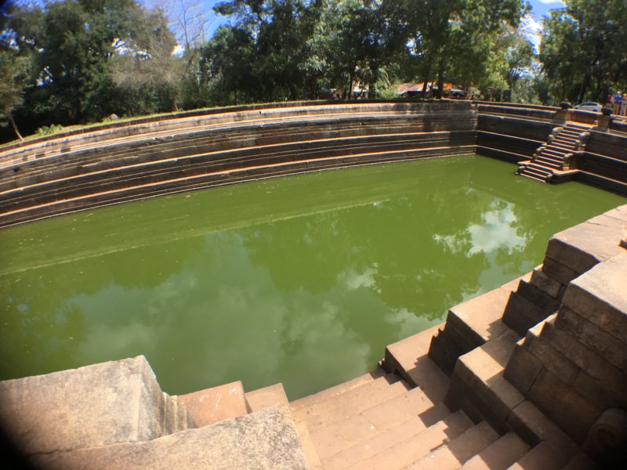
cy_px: 235
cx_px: 314
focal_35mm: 29
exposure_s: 1/962
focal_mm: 4.15
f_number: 2.2
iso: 25
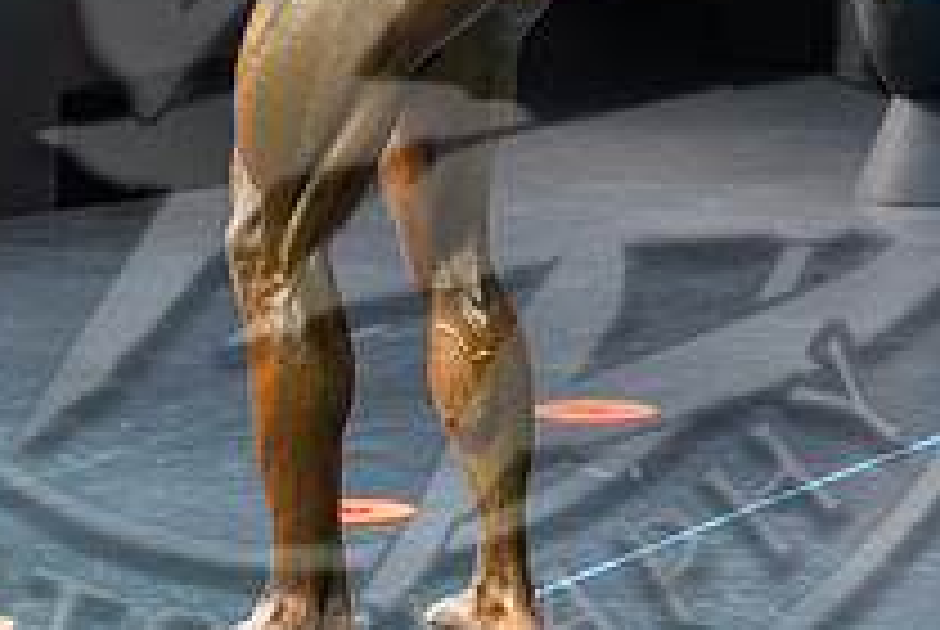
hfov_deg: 8.4
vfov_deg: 5.6
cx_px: 310
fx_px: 6380
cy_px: 11
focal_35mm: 244
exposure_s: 1/125
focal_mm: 58.6
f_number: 4
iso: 1600
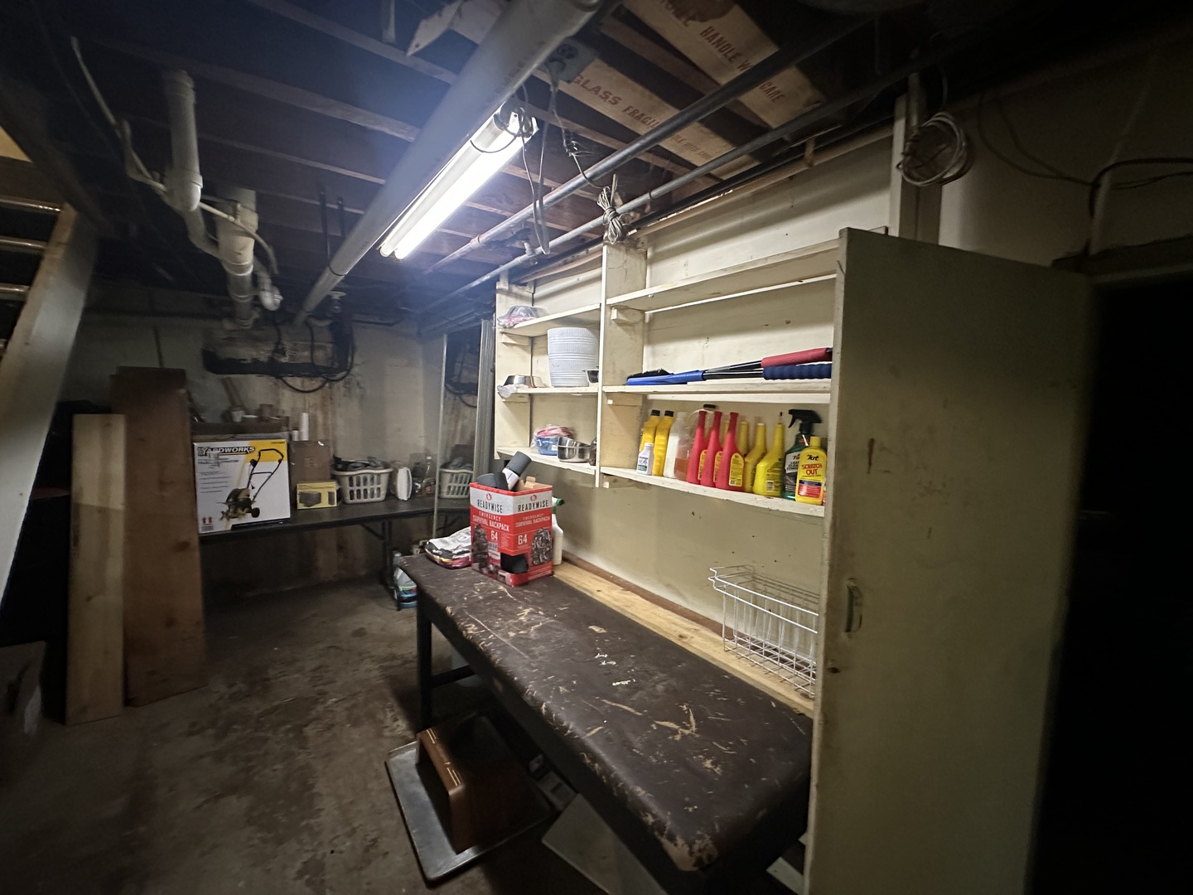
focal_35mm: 14
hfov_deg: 102.1
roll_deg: -2.0
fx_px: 482
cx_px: 596
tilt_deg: -6.8
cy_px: 448
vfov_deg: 85.7
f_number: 2.2
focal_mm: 2.22
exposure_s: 1/60
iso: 800
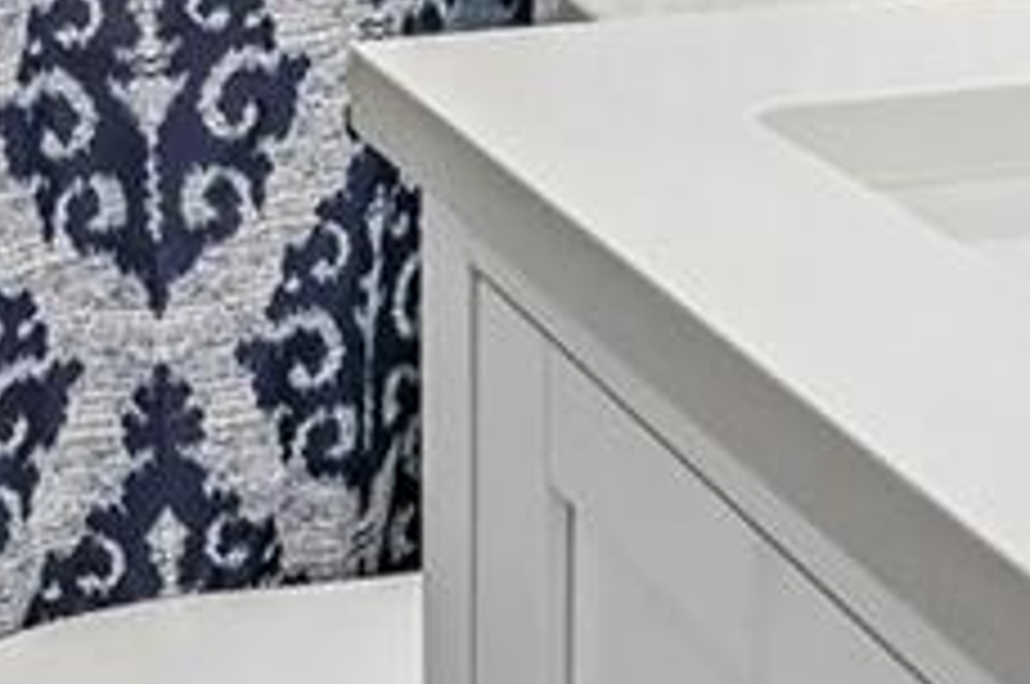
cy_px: -824
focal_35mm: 98
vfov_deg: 11.9
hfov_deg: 20.5
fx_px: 2800
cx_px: 130
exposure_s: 1/25
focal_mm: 14
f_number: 10
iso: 400
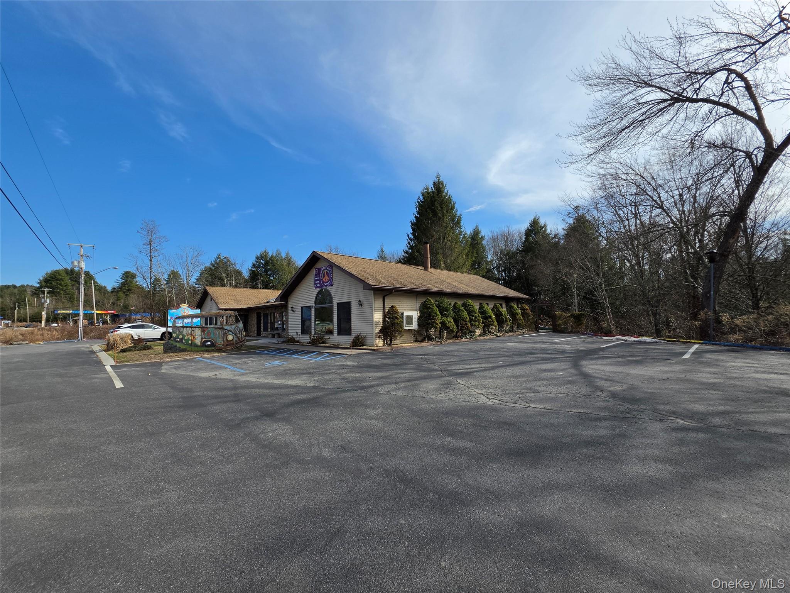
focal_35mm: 13
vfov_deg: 89.9
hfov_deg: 106.2
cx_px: 395
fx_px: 297
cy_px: 296
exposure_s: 1/1829
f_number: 1.9
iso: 32
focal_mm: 2.2
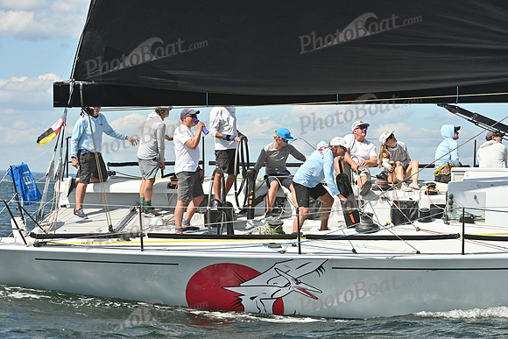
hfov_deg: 18.3
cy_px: 170
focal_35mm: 112
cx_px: 254
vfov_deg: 12.2
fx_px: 1581
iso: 250
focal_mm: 112
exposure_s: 1/1000
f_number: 9
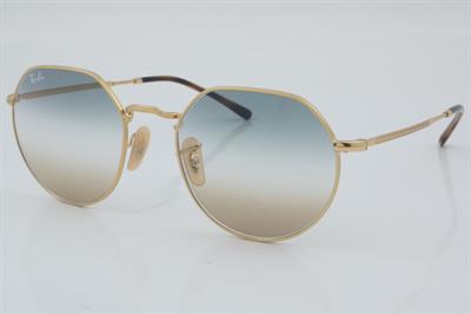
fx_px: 980
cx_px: 236
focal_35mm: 75
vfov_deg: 18.2
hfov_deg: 27.0
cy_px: 157
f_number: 29
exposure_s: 1/4
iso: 100
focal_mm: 50
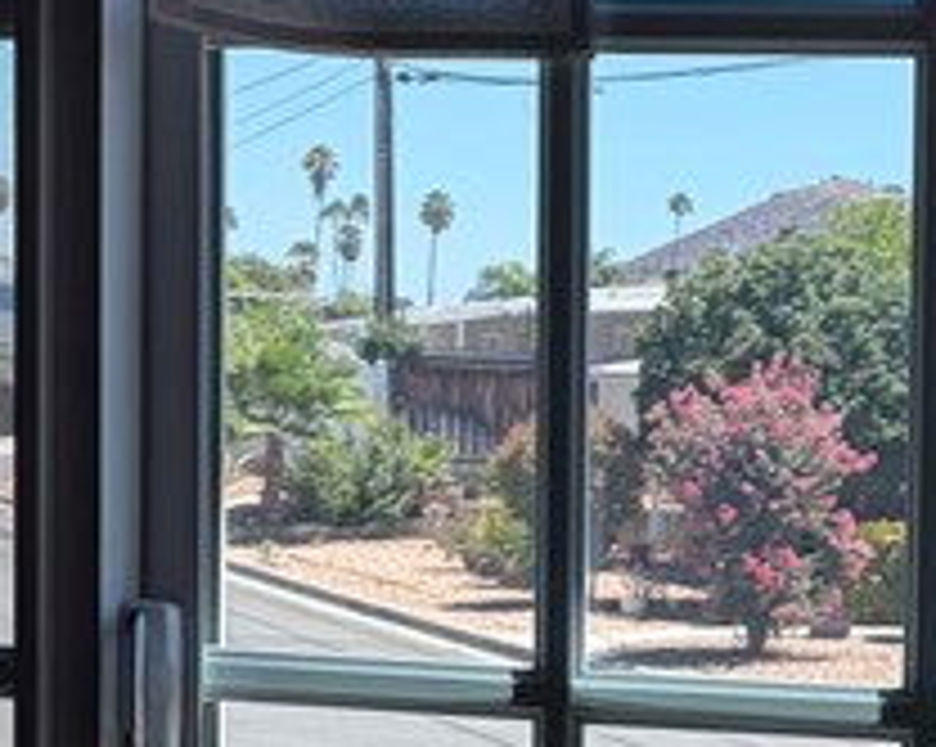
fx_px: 3460
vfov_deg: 12.2
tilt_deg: -4.3
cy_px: 711
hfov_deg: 14.9
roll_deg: -1.7
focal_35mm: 125
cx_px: 1098
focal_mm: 5.96
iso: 50
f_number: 1.6
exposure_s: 1/1263
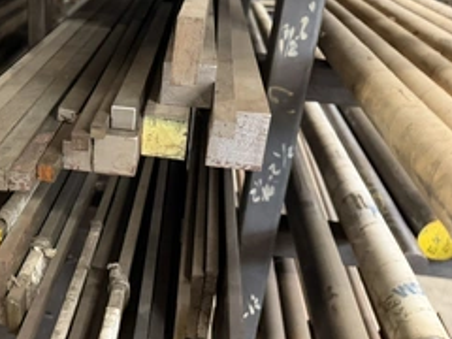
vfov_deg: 35.9
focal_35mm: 40
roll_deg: -2.8
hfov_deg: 44.2
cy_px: 141
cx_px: 81
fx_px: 522
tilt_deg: -26.9
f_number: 1.78
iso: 800
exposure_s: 1/30
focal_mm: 6.76
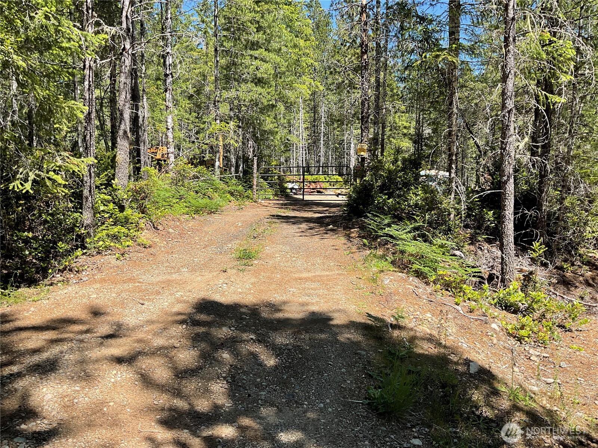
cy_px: 224
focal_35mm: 29
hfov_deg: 61.7
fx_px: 501
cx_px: 299
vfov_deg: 48.2
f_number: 1.8
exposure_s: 1/804
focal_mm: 3
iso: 16
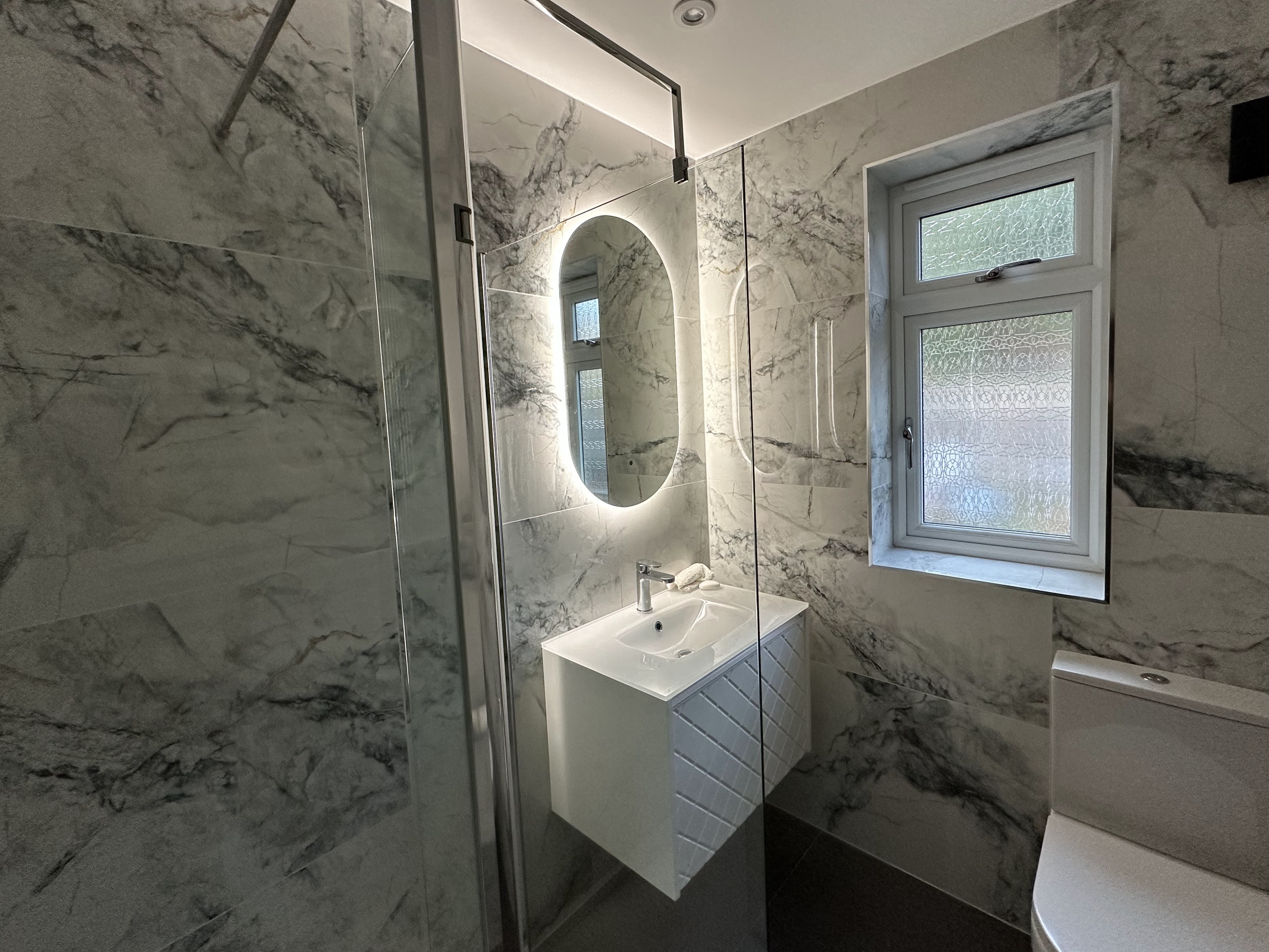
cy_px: 450
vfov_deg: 81.7
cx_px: 650
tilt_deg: -5.6
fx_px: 550
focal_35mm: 15
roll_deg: +2.1
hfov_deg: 98.2
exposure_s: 1/100
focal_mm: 2.22
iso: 250
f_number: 2.2
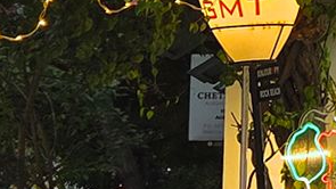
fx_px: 1515
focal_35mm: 170
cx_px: 554
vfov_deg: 7.1
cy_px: -55
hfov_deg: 11.9
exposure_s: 1/100
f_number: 1.8
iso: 64
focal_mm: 5.4
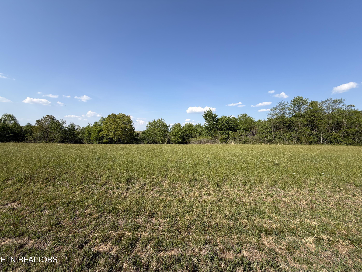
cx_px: 181
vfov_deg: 85.7
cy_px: 136
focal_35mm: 14
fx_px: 146
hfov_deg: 102.1
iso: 20
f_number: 2.2
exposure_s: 1/779
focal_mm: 2.22
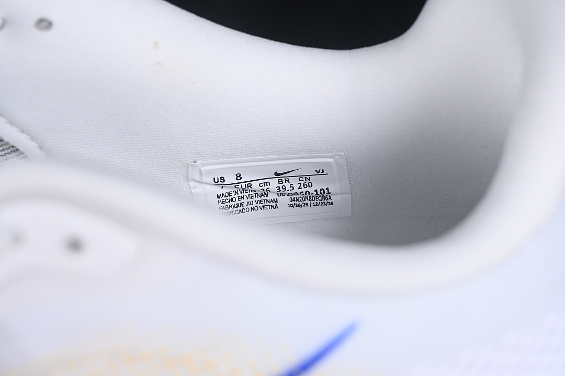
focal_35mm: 75
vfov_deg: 18.2
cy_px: 188
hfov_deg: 27.0
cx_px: 282
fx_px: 1177
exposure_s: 1/80
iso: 160
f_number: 7.1
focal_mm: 50
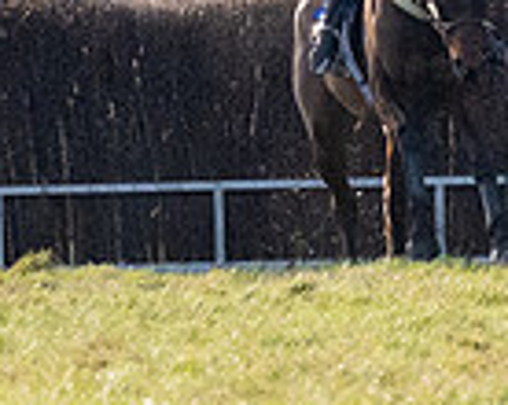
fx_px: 34141
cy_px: 57
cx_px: -141
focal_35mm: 2274
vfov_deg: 0.7
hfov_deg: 0.9
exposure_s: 1/4000
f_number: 5
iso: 800
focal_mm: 200
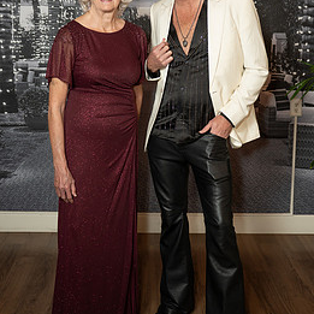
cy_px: 112
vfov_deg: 29.9
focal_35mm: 57
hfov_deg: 30.0
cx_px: 148
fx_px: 585
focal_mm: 38.9
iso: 1000
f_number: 2.8
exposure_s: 1/160
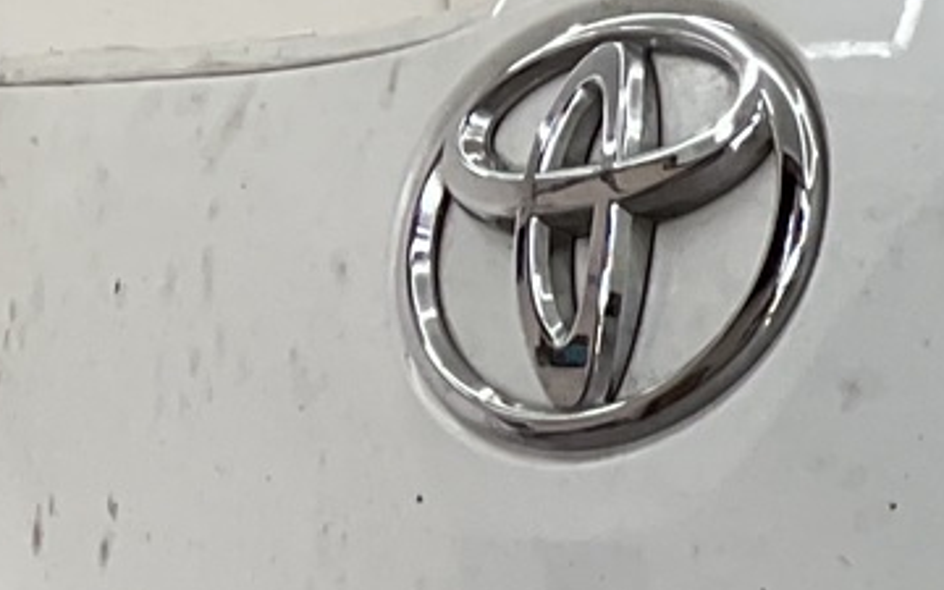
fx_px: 4425
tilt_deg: -13.1
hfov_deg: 10.3
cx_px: 2352
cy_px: 1353
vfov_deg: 7.2
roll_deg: +3.7
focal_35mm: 172
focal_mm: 3
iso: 16
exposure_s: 1/191
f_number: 1.8
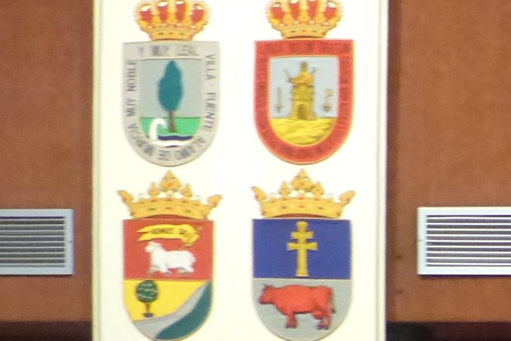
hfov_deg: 9.4
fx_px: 3024
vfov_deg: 6.3
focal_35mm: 213
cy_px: 671
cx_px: 764
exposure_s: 1/30
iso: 800
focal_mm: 7.8
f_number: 2.8
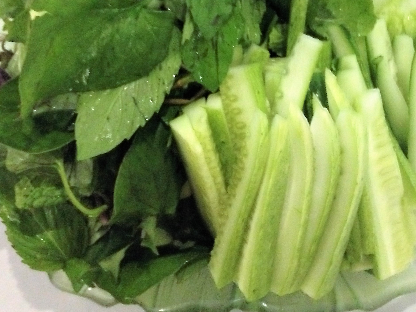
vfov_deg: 25.1
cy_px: 46
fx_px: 685
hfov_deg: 33.4
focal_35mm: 57
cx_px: 283
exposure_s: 1/15
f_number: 2.4
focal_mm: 4.12
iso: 640
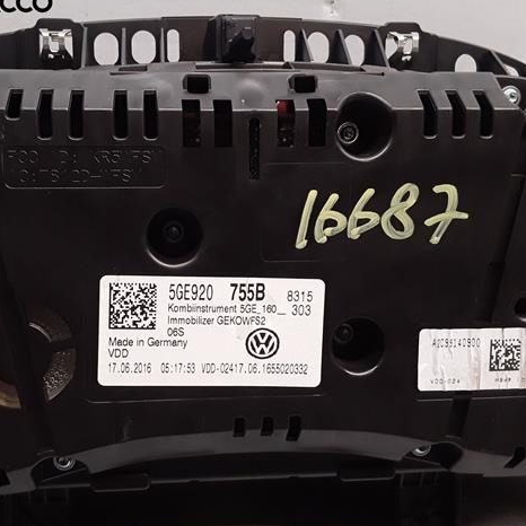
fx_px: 585
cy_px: 262
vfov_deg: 48.5
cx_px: 196
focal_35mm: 34
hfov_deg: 48.0
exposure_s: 1/100
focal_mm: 2.91
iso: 100
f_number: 1.9
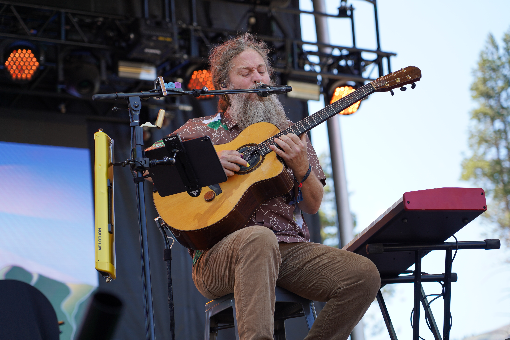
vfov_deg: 13.0
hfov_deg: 19.5
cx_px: 255
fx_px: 1487
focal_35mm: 105
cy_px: 170
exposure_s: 1/160
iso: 100
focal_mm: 105
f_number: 4.5
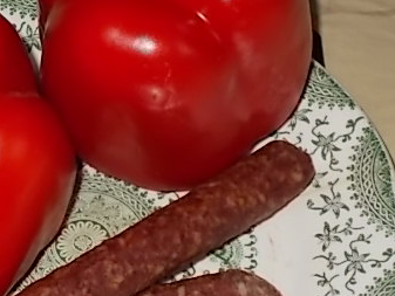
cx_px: 108
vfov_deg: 13.5
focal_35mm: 110
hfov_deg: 17.8
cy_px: 186
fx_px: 1256
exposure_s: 1/30
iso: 200
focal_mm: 10.3
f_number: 4.9
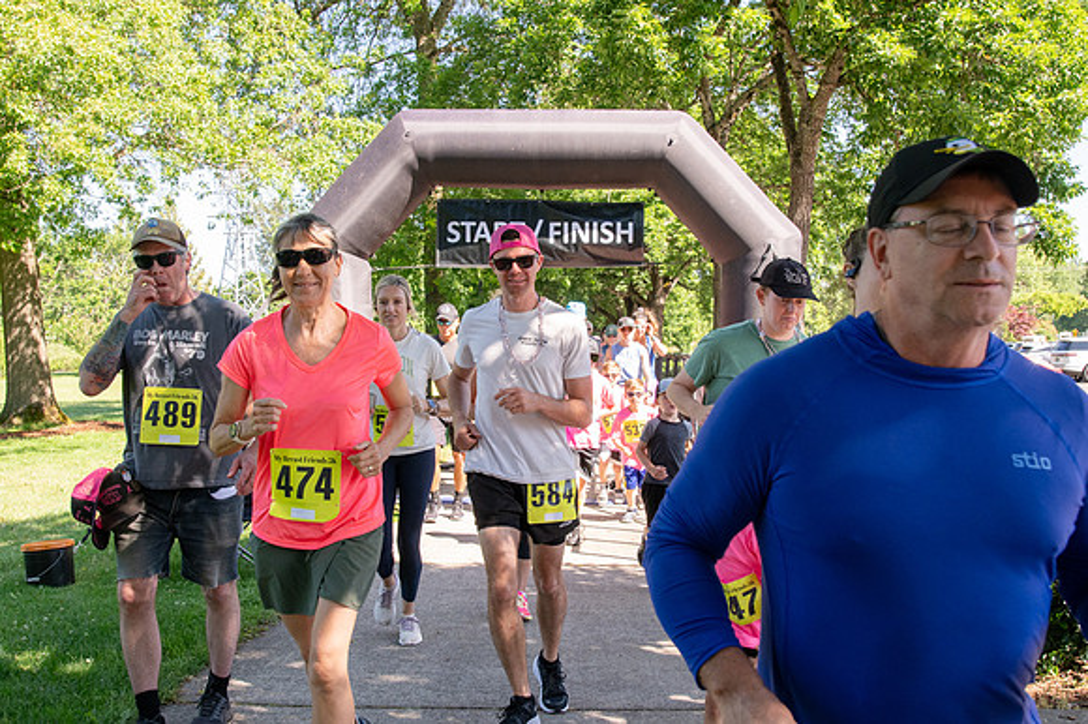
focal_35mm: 36
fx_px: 1087
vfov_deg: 36.8
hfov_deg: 53.2
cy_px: 362
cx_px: 544
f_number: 5.6
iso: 500
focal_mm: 24
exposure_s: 1/400
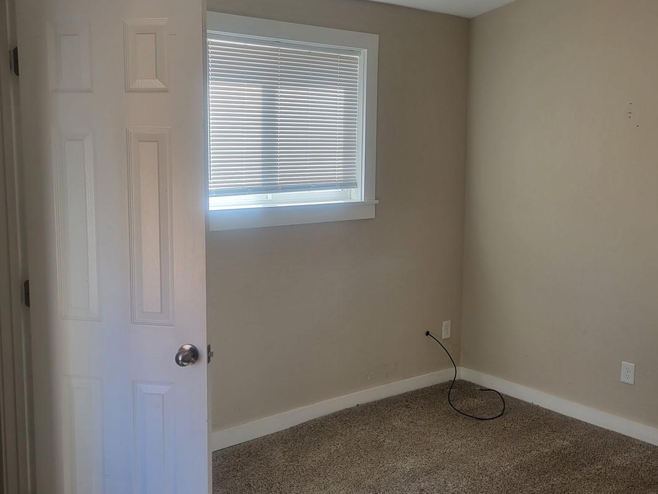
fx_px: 741
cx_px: 335
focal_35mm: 39
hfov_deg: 47.9
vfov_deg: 36.8
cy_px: 228
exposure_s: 1/120
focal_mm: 5.4
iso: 64
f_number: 1.8
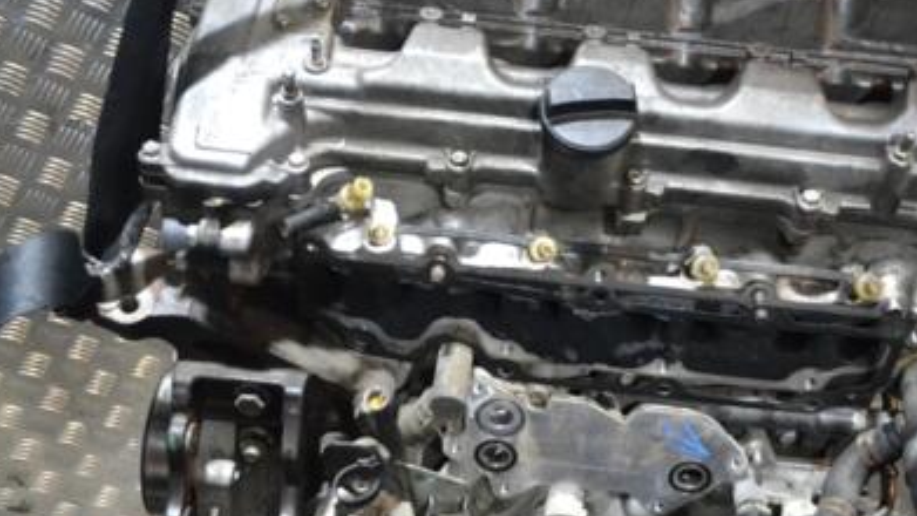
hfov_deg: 39.1
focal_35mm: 53
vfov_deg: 22.6
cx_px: 504
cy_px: 303
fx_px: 1289
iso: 3200
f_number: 3.8
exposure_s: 1/50
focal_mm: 22
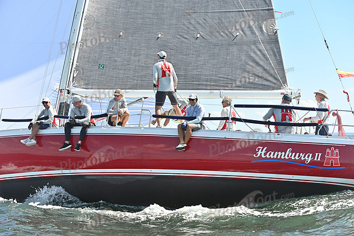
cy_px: 118
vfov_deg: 19.5
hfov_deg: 28.8
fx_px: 688
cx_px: 177
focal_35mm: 70
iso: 250
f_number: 6.3
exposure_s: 1/1000
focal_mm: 70
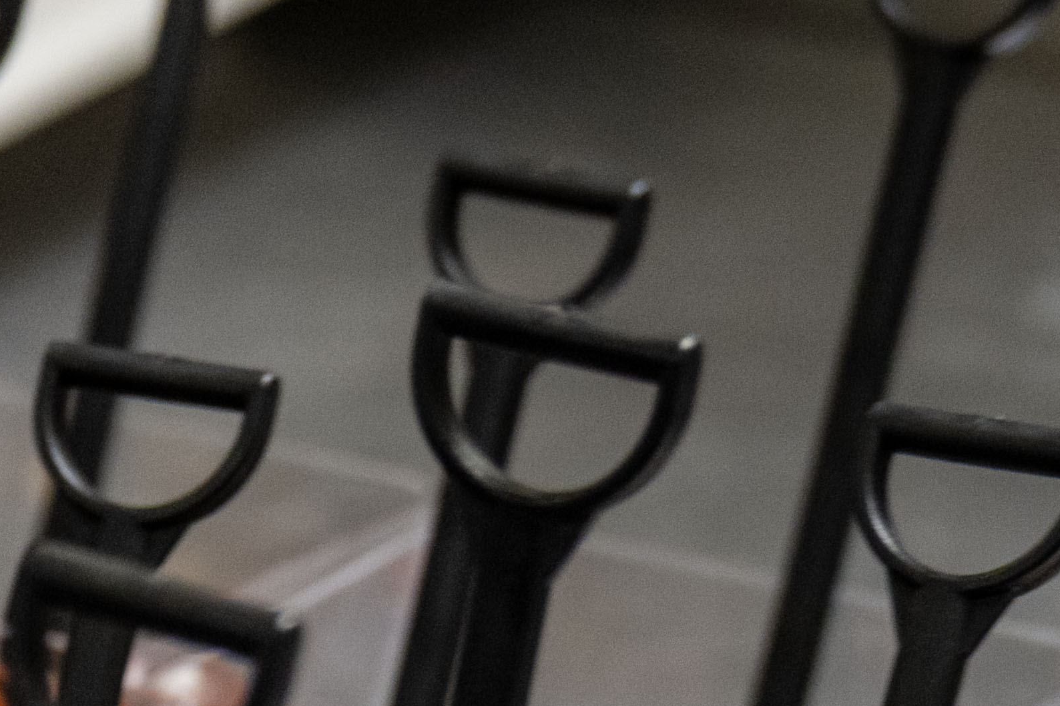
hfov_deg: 7.6
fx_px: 7653
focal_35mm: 260
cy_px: 1269
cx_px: -1050
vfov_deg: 5.2
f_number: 8
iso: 1250
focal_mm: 50
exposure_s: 1/30
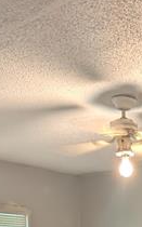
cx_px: 127
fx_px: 384
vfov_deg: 24.6
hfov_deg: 20.5
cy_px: 350
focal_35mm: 62
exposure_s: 1/40
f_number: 1.7
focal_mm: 2.02
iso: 62
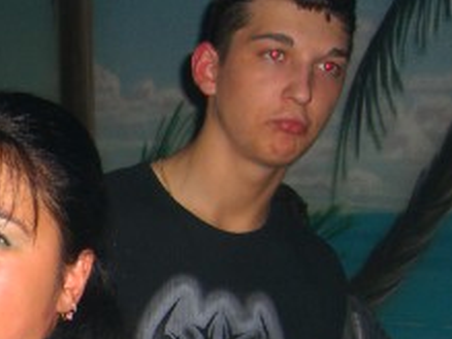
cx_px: -120
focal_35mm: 104
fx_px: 1357
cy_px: 397
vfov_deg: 13.8
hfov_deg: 17.8
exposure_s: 1/60
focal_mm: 7.9
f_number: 2.8
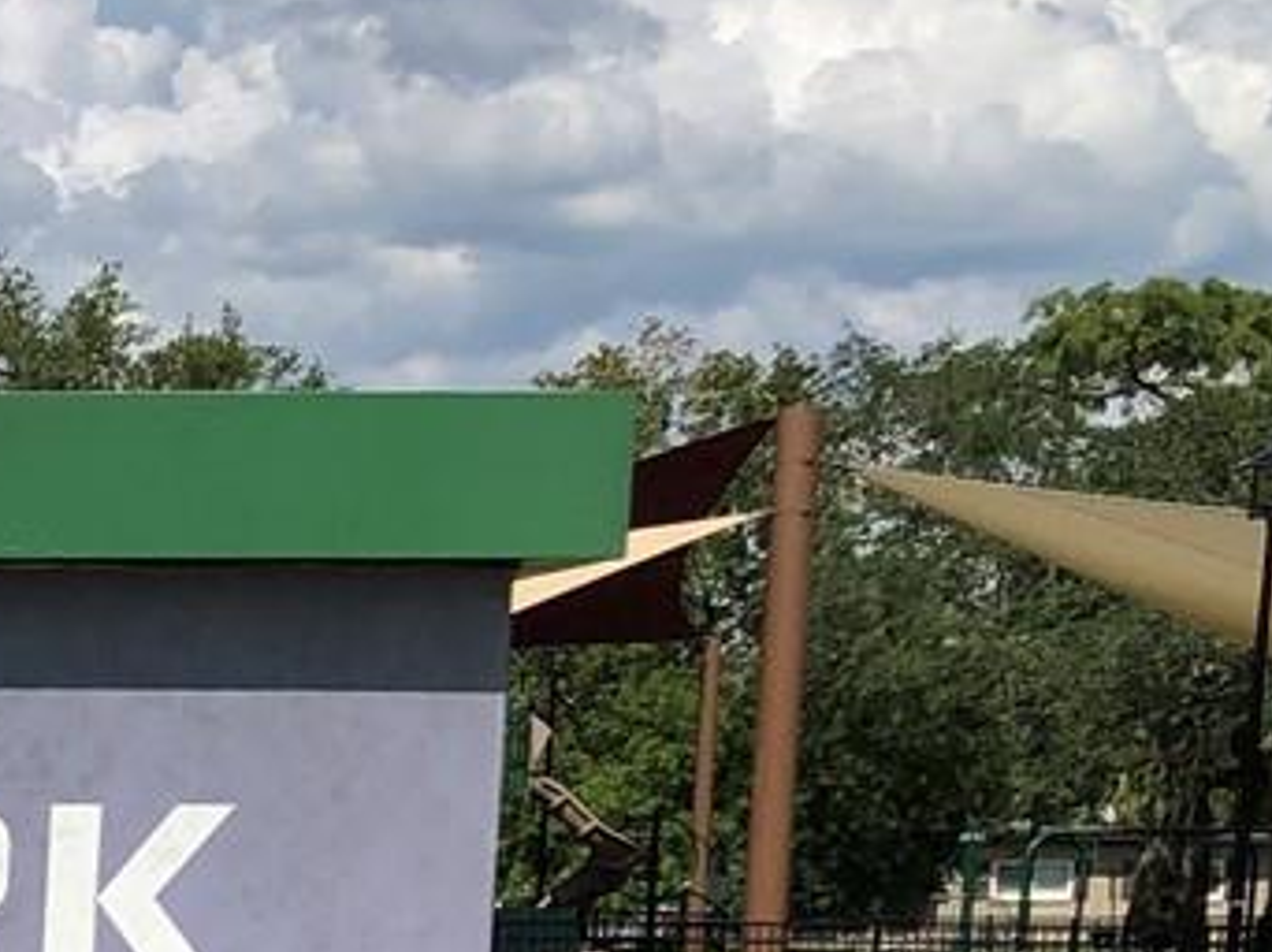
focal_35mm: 131
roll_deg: +0.6
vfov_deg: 10.7
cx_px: -1424
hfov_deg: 12.8
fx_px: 4810
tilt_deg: -9.9
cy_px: 1651
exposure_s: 1/2525
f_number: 1.8
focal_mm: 3.99
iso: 25
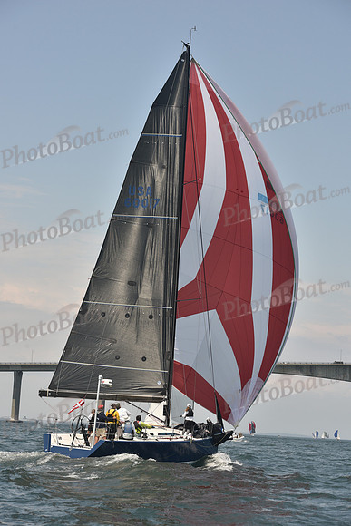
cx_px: 176
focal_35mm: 70
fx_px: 1023
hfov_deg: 19.5
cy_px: 263
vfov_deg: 28.8
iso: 250
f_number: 7.1
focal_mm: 70
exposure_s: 1/640
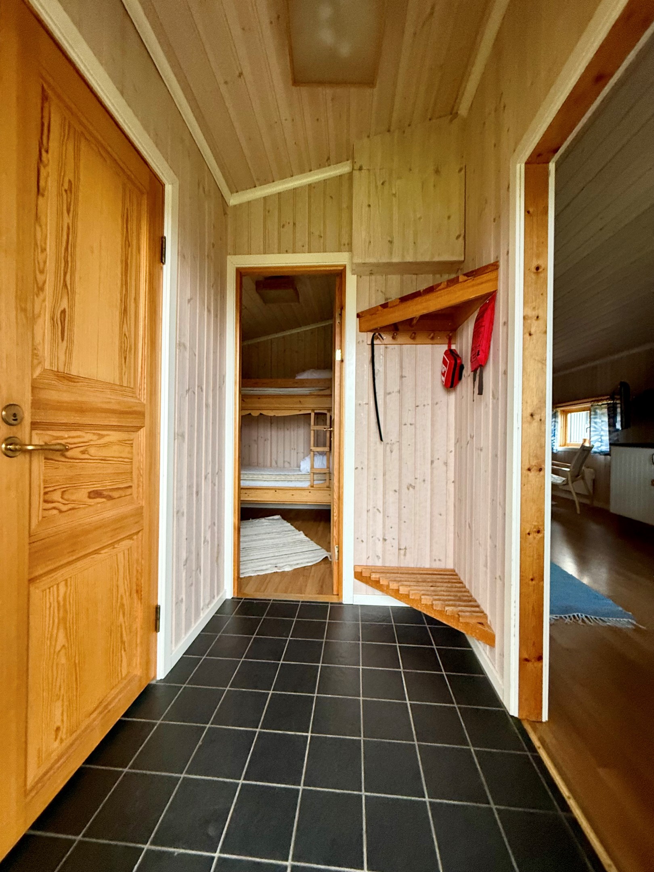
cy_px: 436
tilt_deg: -2.3
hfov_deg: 85.7
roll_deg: -2.2
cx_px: 327
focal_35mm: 14
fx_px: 353
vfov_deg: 102.1
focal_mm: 2.22
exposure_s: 1/60
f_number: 2.2
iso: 400
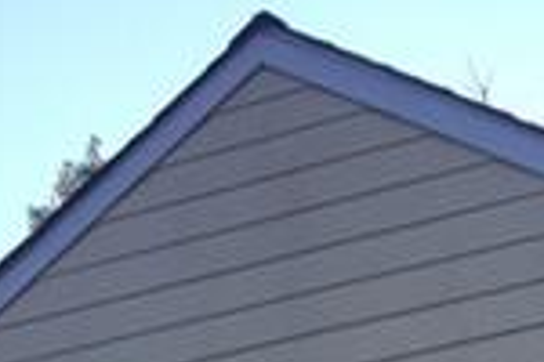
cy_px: 1205
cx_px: 323
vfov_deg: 7.5
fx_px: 2327
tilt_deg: +10.2
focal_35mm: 154
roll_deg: -2.2
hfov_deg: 13.3
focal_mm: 4.15
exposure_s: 1/527
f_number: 2.2
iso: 32
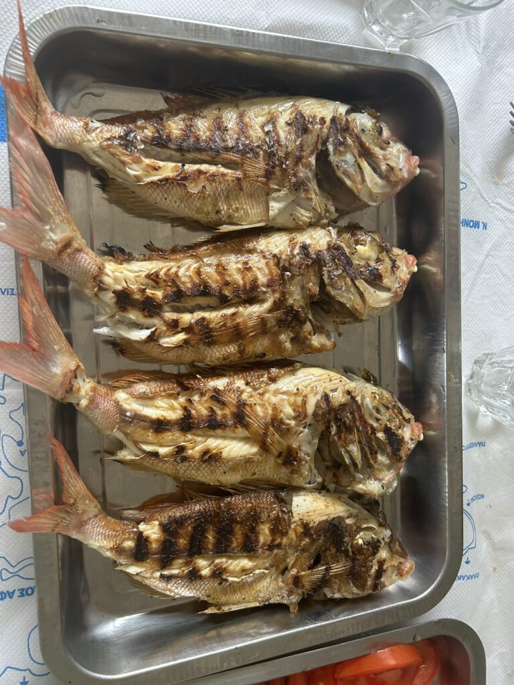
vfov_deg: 67.3
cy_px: 342
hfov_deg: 53.1
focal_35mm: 26
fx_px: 515
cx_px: 257
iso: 100
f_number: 1.5
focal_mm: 5.7
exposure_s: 1/50
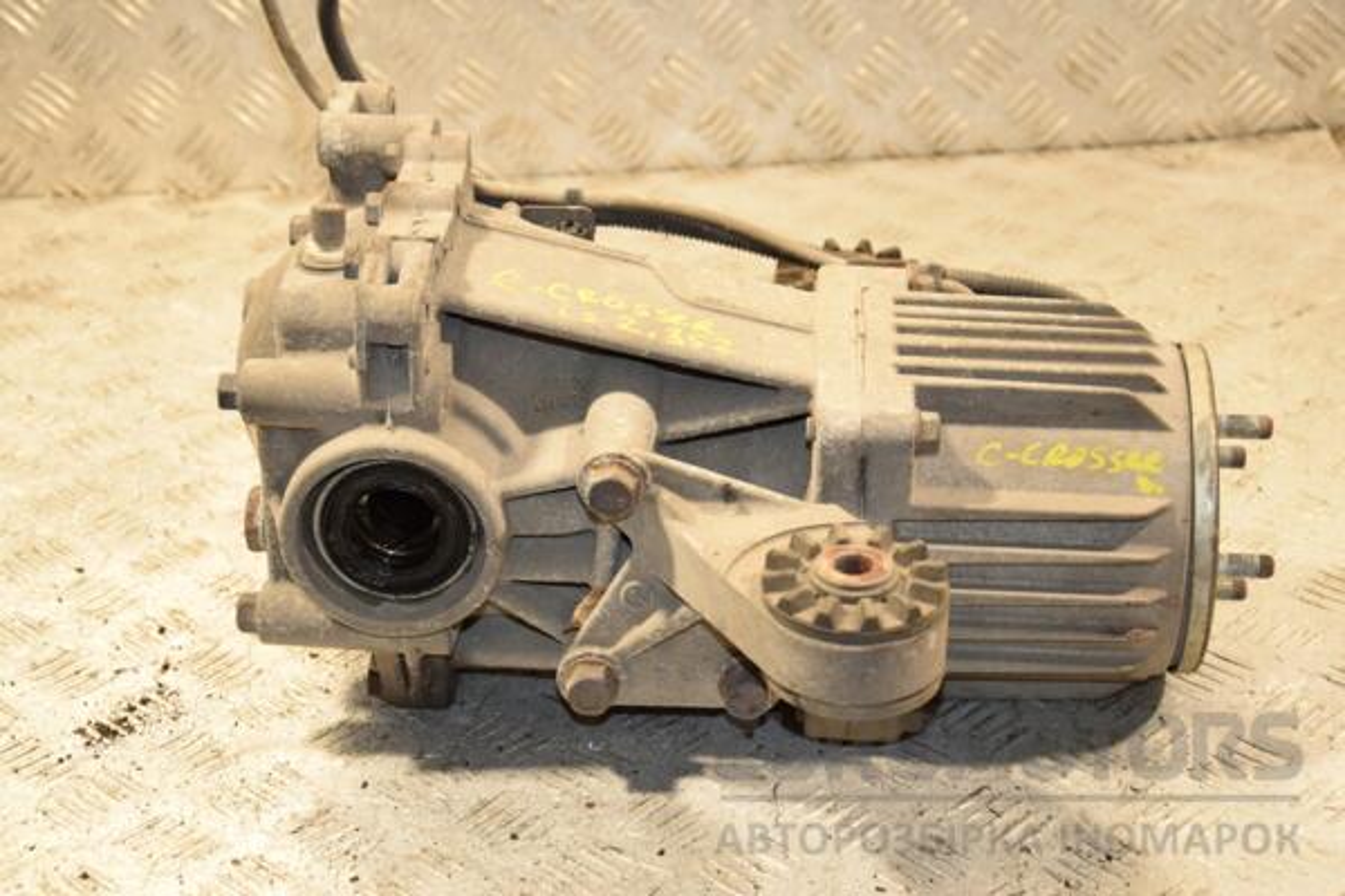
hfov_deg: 28.1
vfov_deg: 18.9
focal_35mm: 72
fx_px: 2690
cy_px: 448
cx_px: 672
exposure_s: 1/160
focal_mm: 48
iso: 800
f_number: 4.8
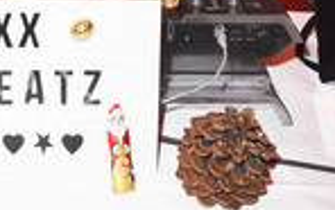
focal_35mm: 107
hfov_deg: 19.1
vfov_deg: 11.0
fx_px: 978
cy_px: -233
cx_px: 43
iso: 1600
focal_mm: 26
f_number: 6.3
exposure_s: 1/60
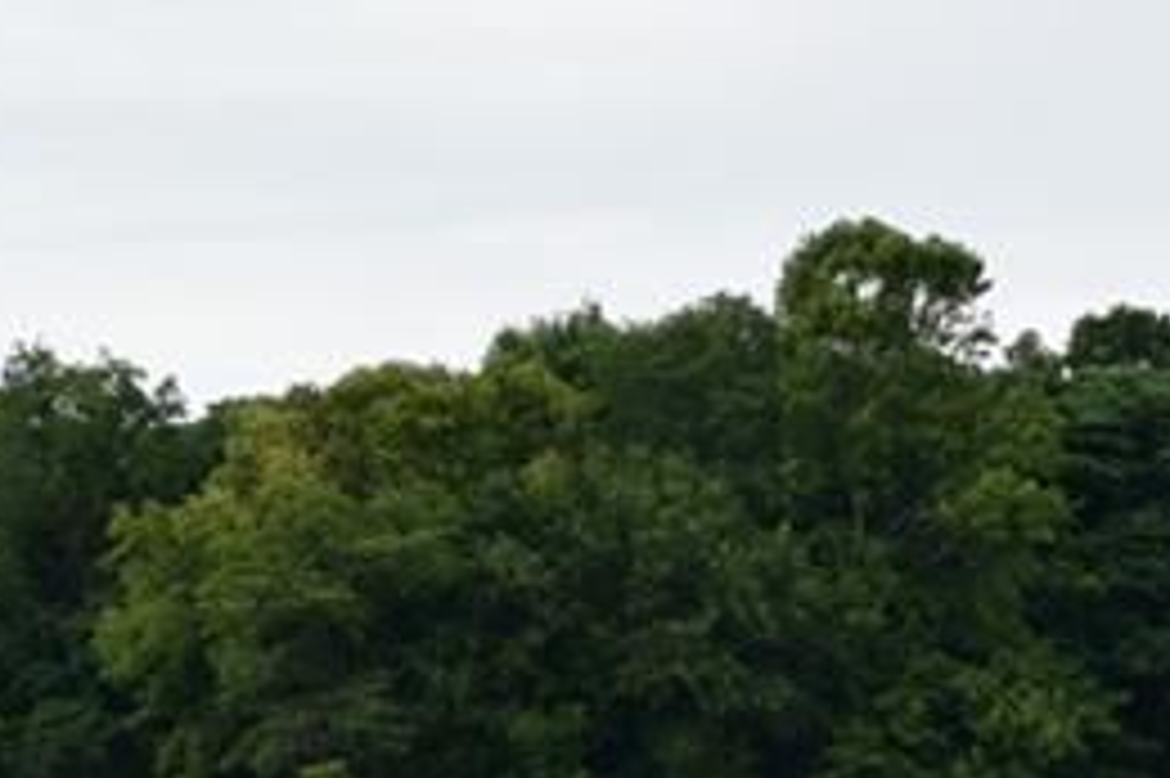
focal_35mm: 177
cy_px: 733
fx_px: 5749
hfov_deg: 11.6
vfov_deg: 7.7
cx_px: 472
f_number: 11
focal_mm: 30
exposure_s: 1/400
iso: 400
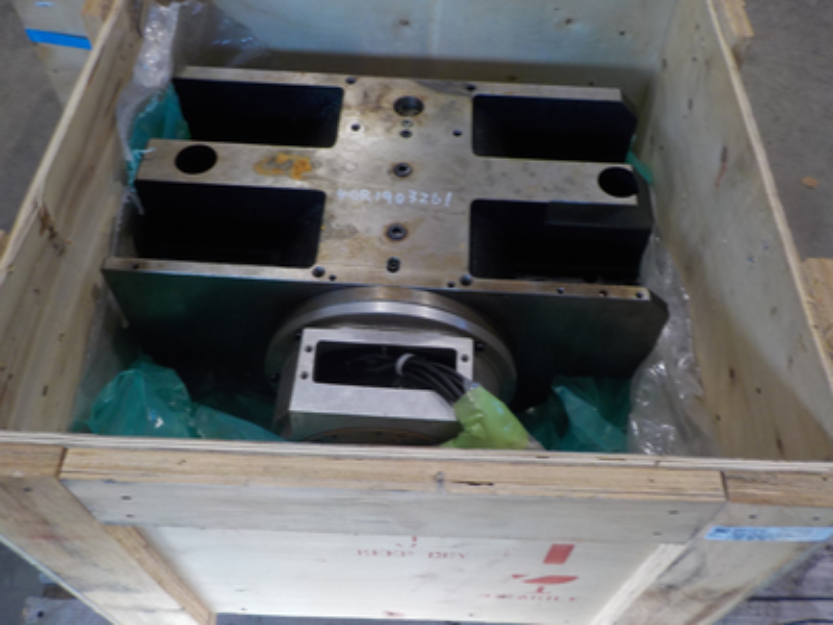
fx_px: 722
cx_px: 416
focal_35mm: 30
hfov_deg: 60.0
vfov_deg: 46.8
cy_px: 312
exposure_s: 1/40
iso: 125
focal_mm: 4.1
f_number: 3.3
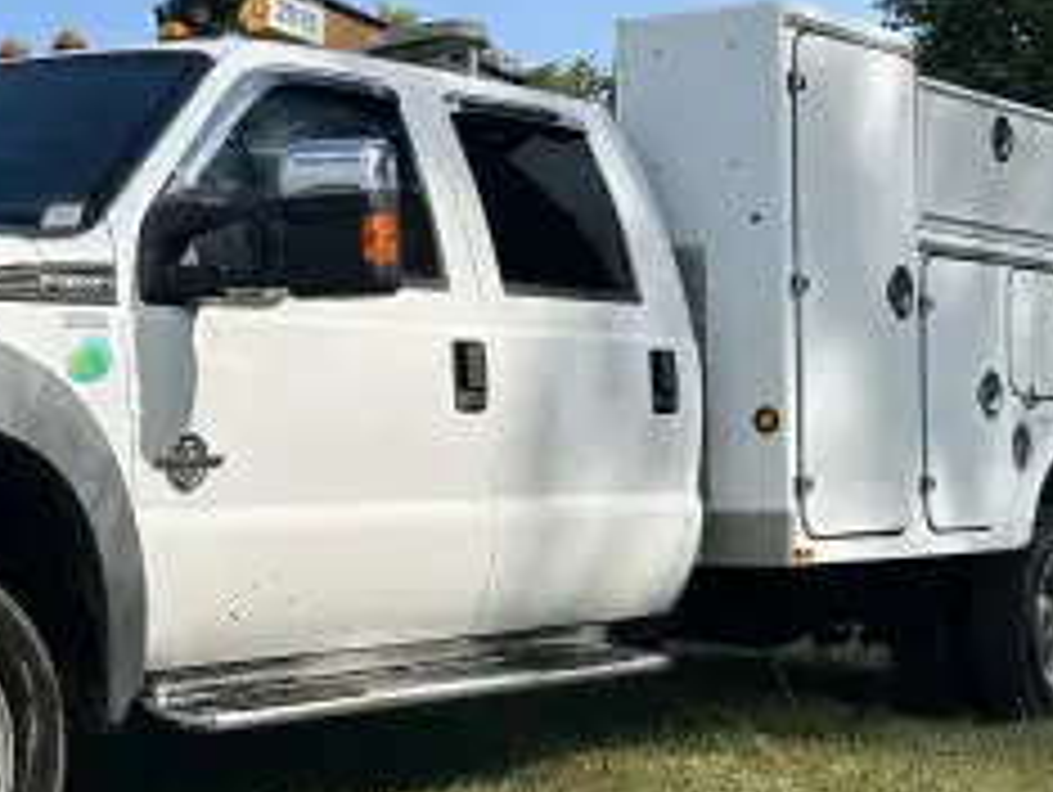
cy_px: 410
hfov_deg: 26.6
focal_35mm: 71
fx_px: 2162
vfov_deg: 20.8
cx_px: 144
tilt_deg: +2.3
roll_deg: -1.4
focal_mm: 5.7
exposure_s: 1/3704
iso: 50
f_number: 1.5
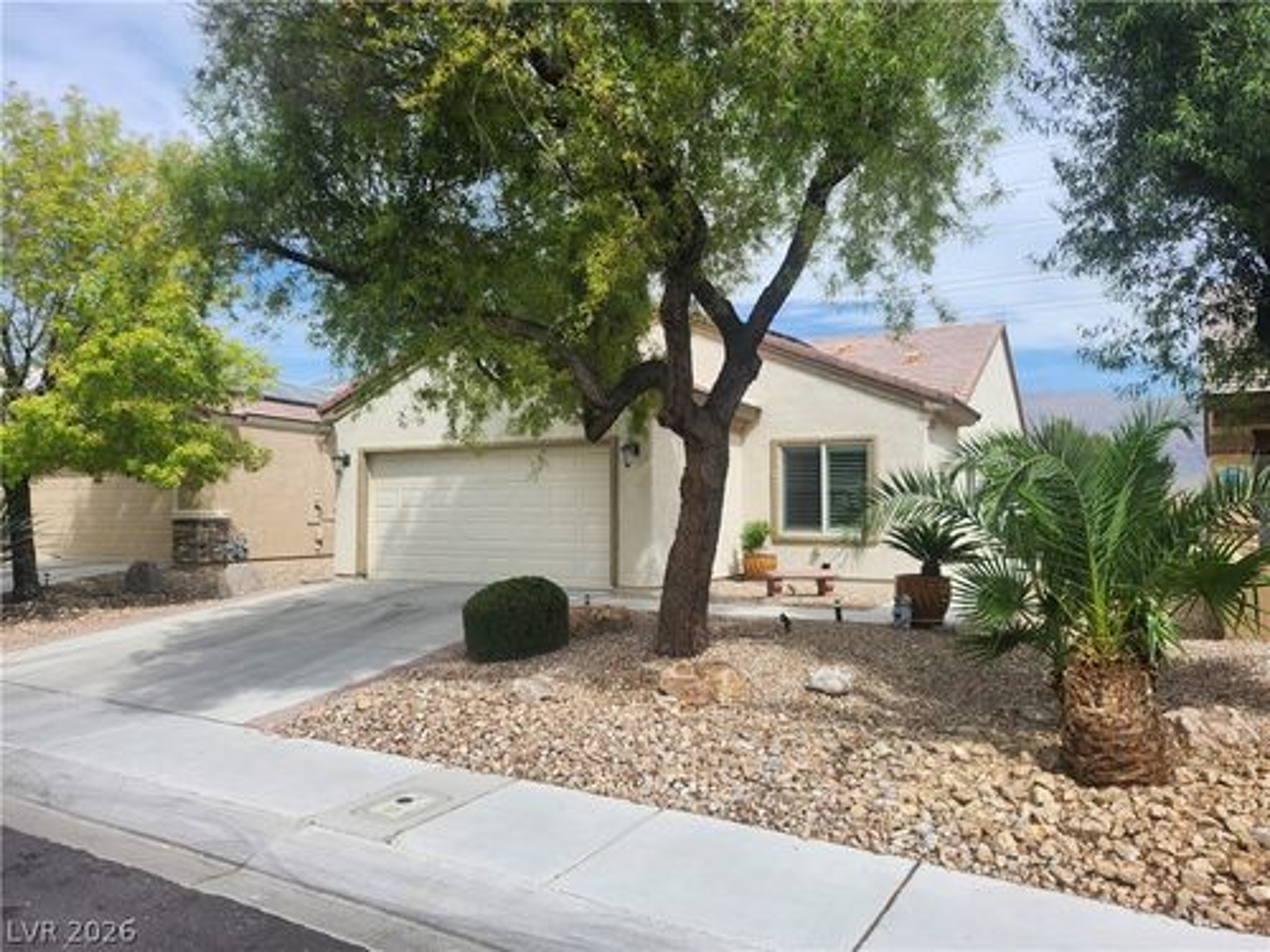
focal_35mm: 23
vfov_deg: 58.9
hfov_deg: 73.9
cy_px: 476
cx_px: 635
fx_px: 844
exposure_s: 1/1571
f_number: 1.8
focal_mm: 5.54
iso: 25
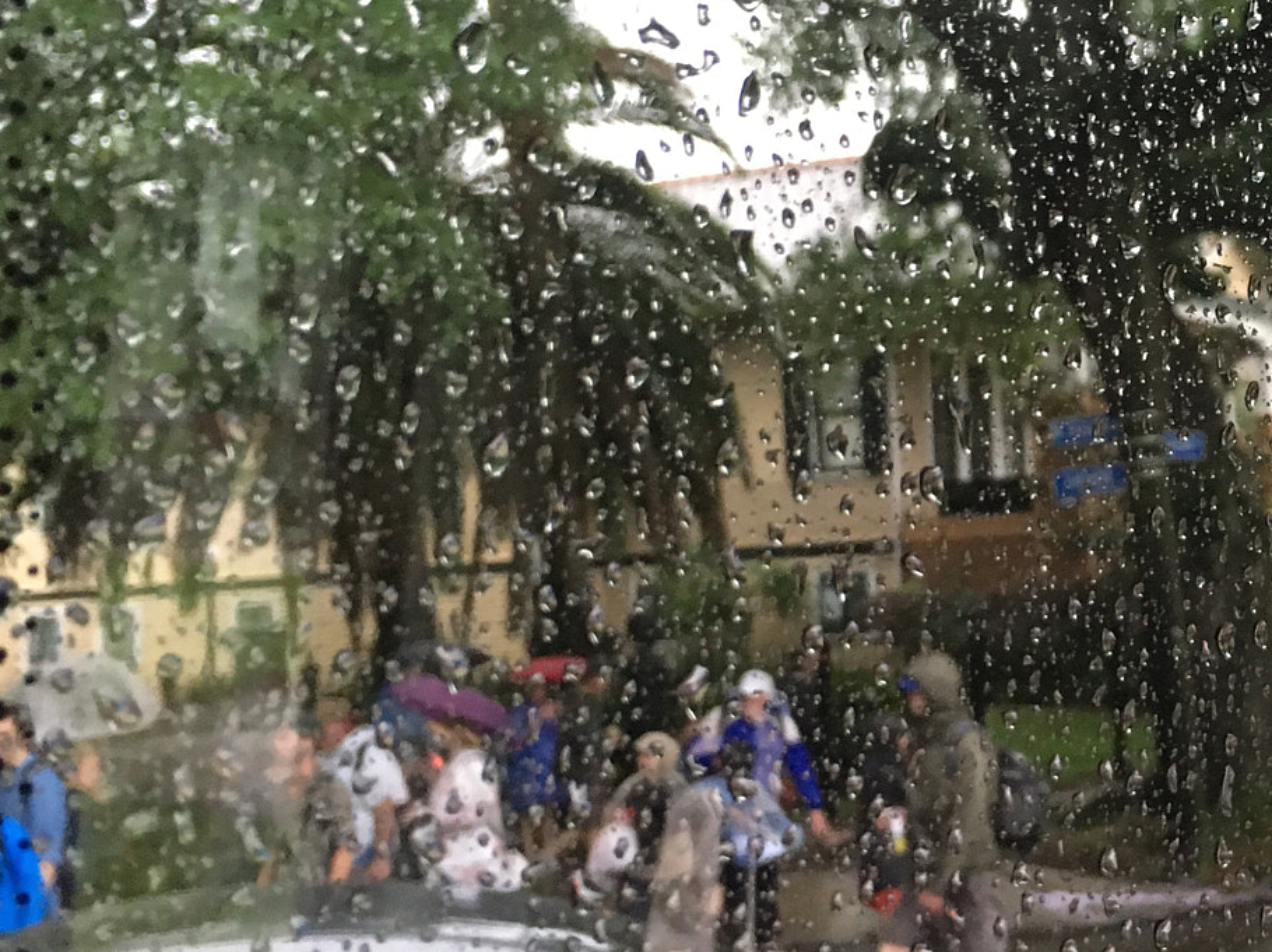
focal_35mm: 51
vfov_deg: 28.4
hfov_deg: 36.1
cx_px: 1034
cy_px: 366
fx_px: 1873
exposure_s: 1/17
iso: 200
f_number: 2.2
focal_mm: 4.15
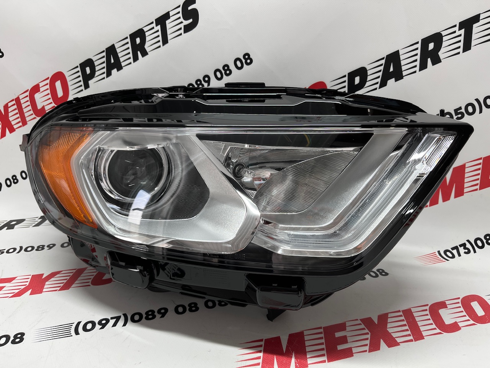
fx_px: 368
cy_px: 184
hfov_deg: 67.3
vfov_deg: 53.1
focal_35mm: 26
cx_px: 245
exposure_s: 1/100
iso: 50
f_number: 1.6
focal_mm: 5.1
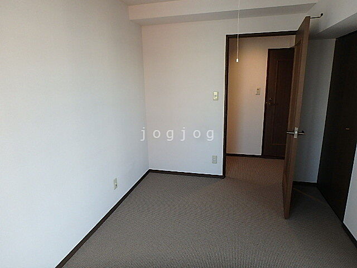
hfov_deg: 79.0
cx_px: 178
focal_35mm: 21
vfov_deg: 63.4
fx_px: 217
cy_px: 134
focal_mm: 3.7
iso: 200
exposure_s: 1/60
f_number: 3.5
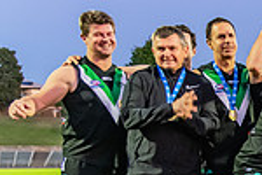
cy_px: 169
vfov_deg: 13.4
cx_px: 511
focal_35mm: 101
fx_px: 735
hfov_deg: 16.1
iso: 3200
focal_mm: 24
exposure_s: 1/100
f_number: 4
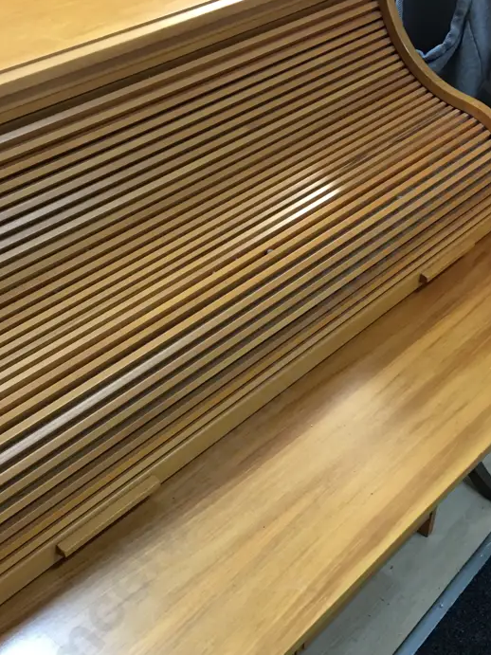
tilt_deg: -40.5
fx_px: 813
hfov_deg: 33.6
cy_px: 431
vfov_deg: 43.3
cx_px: 243
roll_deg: +0.3
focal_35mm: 43
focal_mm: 4.15
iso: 80
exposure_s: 1/17
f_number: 2.2
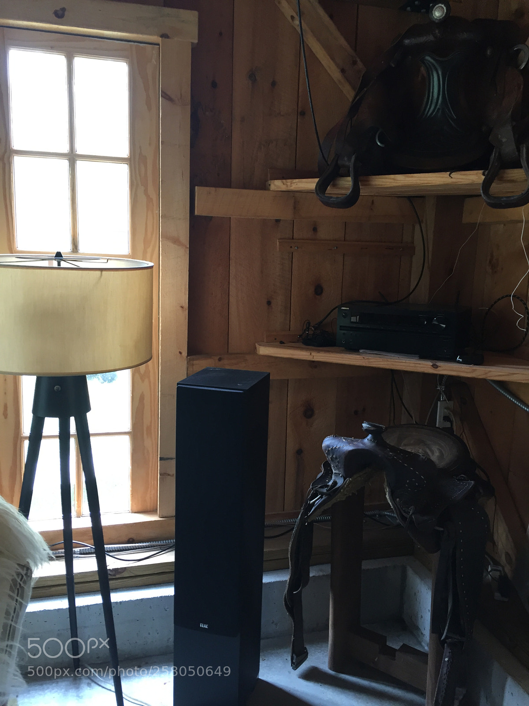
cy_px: 353
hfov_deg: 48.2
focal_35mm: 29
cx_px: 264
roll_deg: -1.9
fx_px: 591
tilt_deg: -10.6
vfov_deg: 61.7
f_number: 2.2
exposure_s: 1/30
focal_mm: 4.15
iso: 80
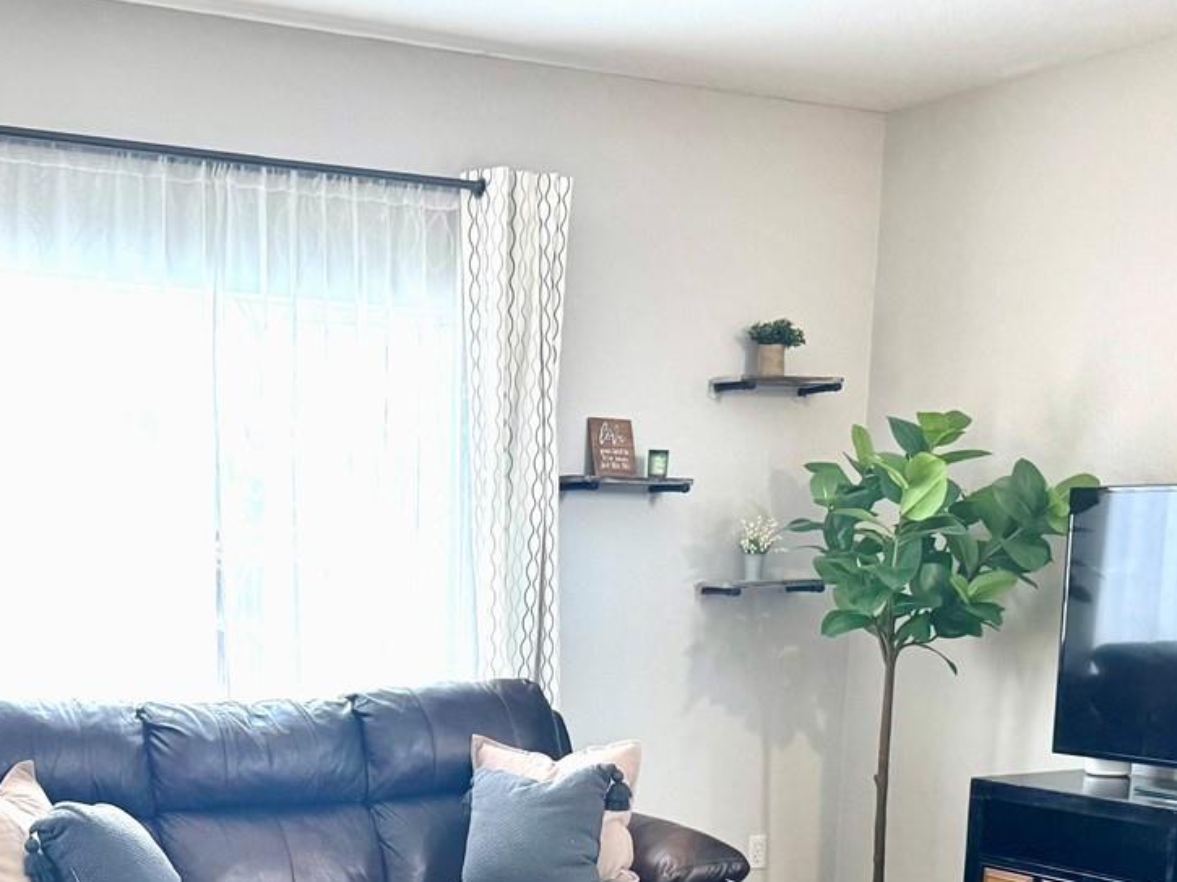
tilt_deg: -9.7
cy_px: 879
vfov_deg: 26.1
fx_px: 1801
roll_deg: +0.4
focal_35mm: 53
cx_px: 369
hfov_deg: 35.7
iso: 250
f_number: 1.78
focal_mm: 6.76
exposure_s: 1/60
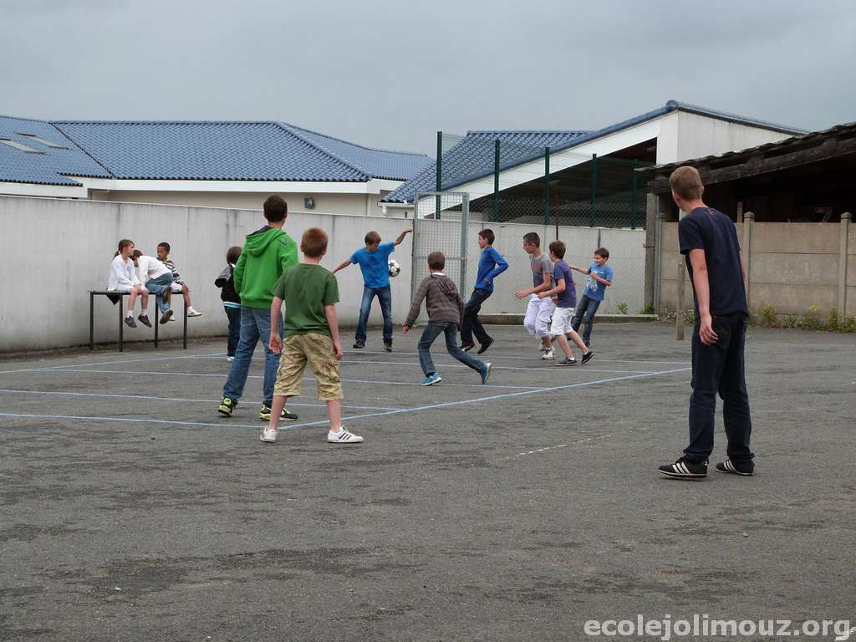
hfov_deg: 24.4
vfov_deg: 18.4
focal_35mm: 80
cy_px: 321
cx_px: 428
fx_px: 1978
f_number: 5.6
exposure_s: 1/250
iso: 100
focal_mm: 14.5
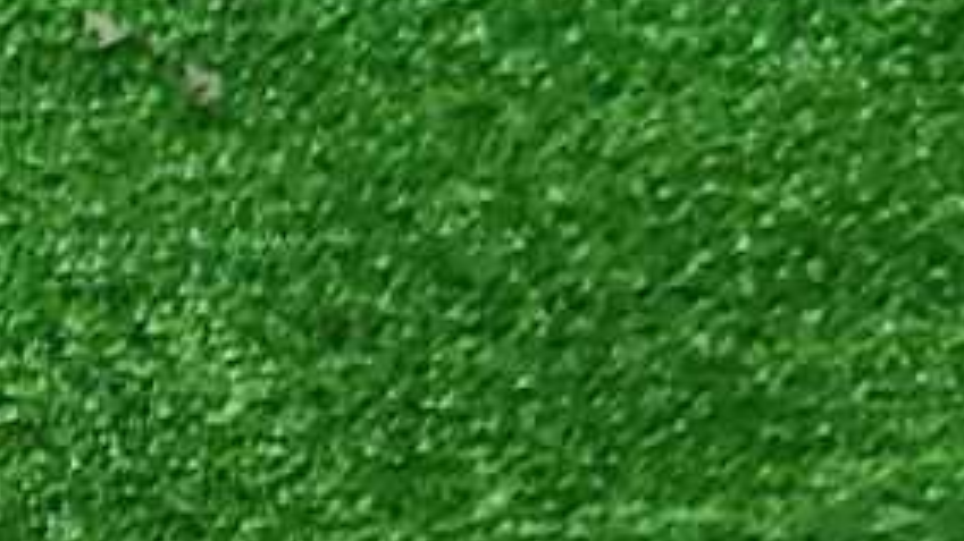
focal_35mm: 144
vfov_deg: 7.2
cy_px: 1793
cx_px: -1427
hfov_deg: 11.8
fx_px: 3680
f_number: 1.8
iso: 109
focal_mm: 5.4
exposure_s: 1/50
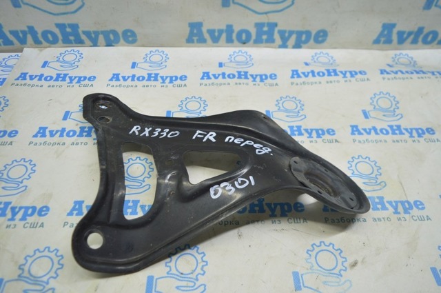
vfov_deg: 47.8
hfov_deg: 67.4
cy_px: 146
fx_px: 330
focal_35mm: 27
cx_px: 220
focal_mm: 18
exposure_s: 1/50
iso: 400
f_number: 3.5
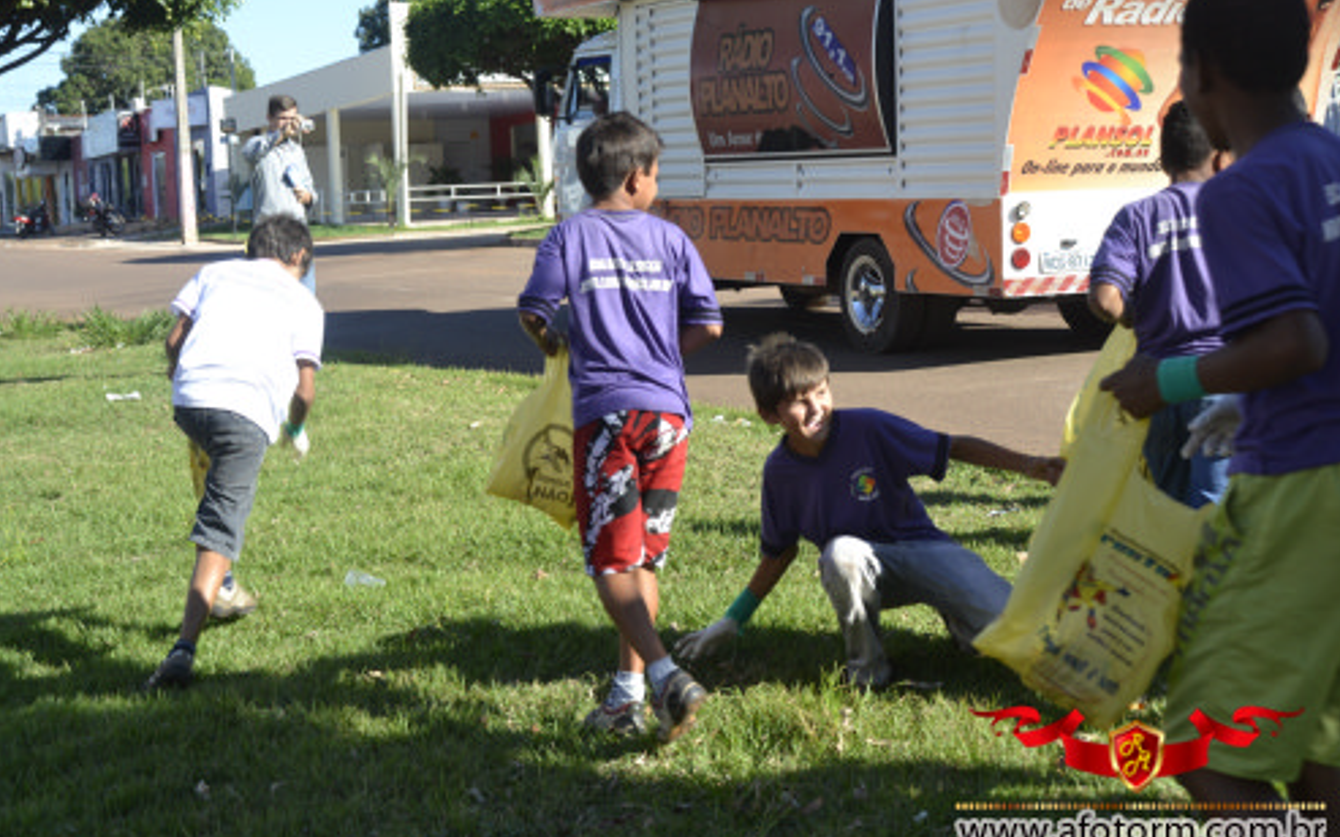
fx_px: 2264
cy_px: 436
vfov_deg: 20.9
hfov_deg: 33.0
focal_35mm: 62
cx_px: 671
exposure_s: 1/160
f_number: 6.3
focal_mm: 40
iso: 100
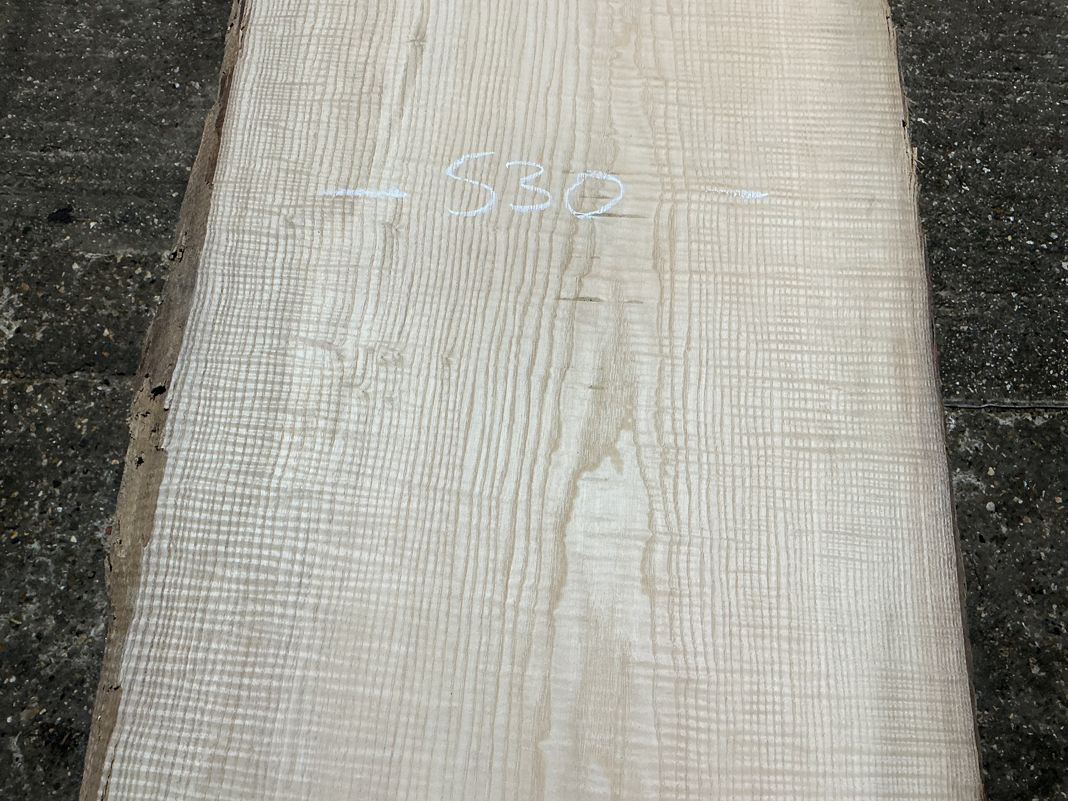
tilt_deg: -70.3
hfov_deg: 61.7
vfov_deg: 48.2
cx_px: 534
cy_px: 400
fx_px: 895
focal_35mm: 29
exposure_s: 1/100
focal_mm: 3
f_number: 1.8
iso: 64
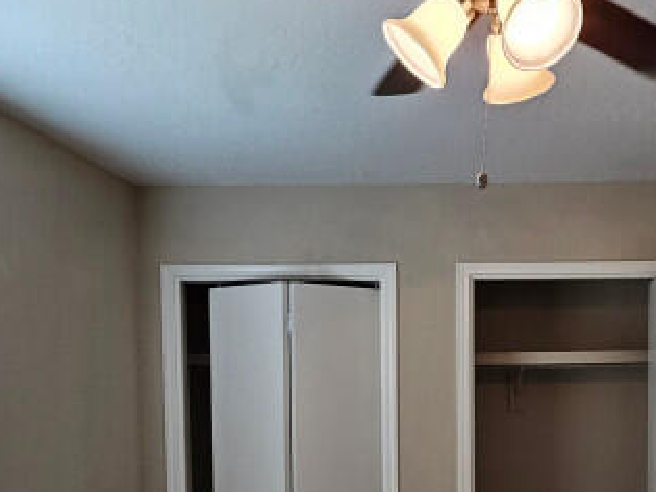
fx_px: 625
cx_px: 471
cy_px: 413
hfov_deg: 53.5
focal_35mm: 33
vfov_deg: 40.6
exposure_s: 1/60
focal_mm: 2.2
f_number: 2.2
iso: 64
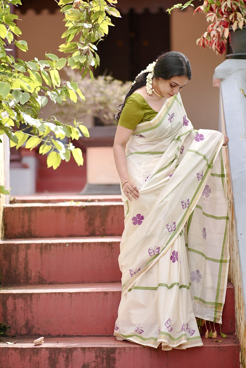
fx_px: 870
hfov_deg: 16.1
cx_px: 123
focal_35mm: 85
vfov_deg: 23.9
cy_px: 184
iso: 160
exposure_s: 1/3200
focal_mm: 85
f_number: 1.4
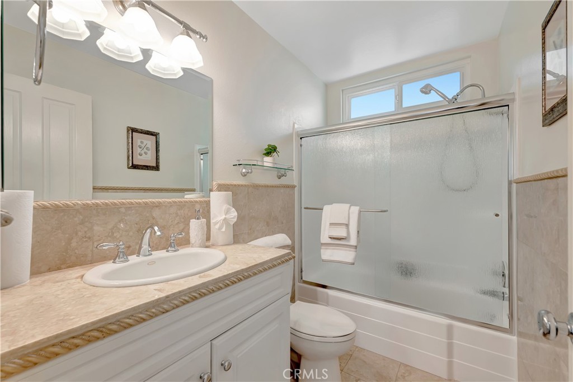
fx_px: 239
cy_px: 191
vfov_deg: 77.3
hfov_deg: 100.4
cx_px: 286
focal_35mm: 15
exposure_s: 1/10
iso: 100
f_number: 5.6
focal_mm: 10
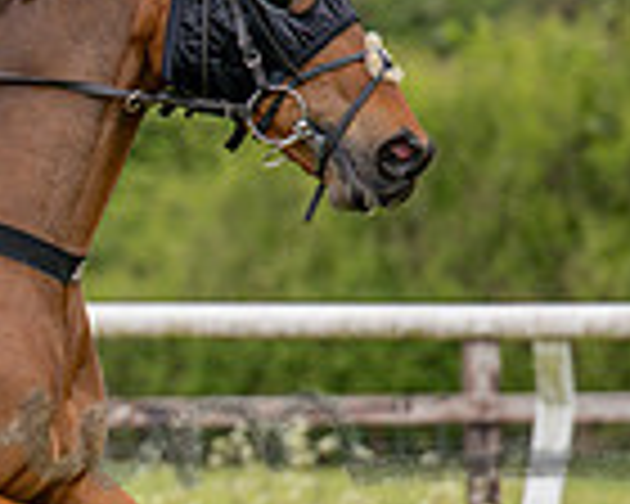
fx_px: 8689
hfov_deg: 4.1
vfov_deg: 3.3
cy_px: 261
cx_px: -647
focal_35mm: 466
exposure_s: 1/1250
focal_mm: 103
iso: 200
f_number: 2.8
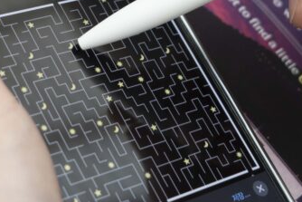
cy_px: 19
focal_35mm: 135
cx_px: 210
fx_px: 1133
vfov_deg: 10.1
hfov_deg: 15.1
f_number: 5.6
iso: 250
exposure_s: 1/60
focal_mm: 44
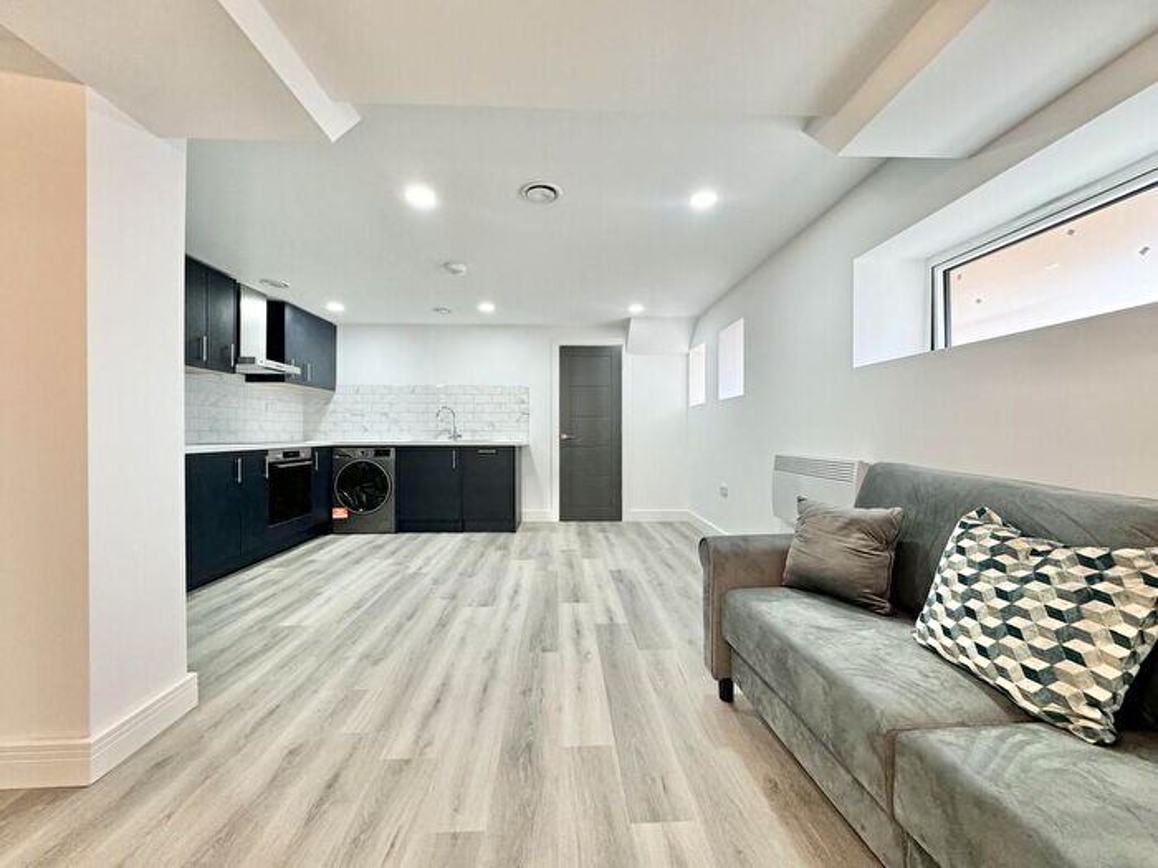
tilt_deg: -0.7
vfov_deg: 85.7
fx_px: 468
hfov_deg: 102.1
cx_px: 579
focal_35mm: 14
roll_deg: +0.0
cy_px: 434
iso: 200
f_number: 2.2
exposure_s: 1/100
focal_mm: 2.22
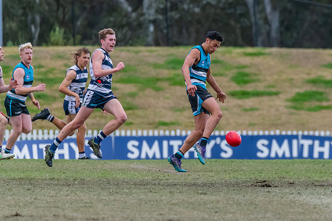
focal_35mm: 645
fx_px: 5954
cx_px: 264
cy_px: 91
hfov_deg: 3.2
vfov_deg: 2.1
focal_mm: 400
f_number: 6
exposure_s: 1/2000
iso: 2800
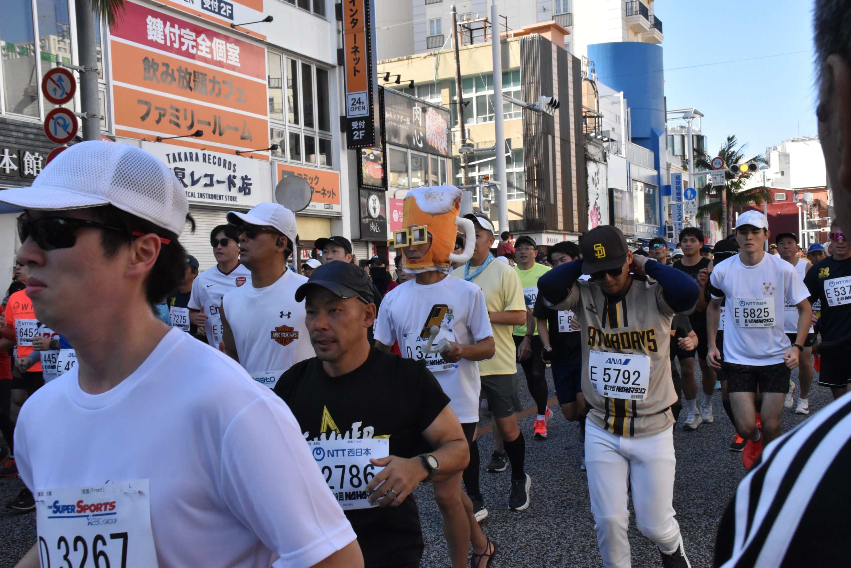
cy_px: 284
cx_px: 426
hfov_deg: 47.9
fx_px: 957
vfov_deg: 33.0
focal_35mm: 40
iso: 2500
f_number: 14
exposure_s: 1/800
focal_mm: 27
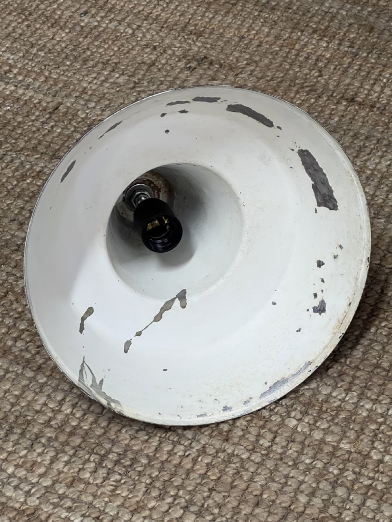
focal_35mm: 77
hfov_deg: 19.1
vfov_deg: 25.3
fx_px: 1163
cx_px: 196
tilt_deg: -45.0
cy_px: 261
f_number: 2.8
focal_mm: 9
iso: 400
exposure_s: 1/50
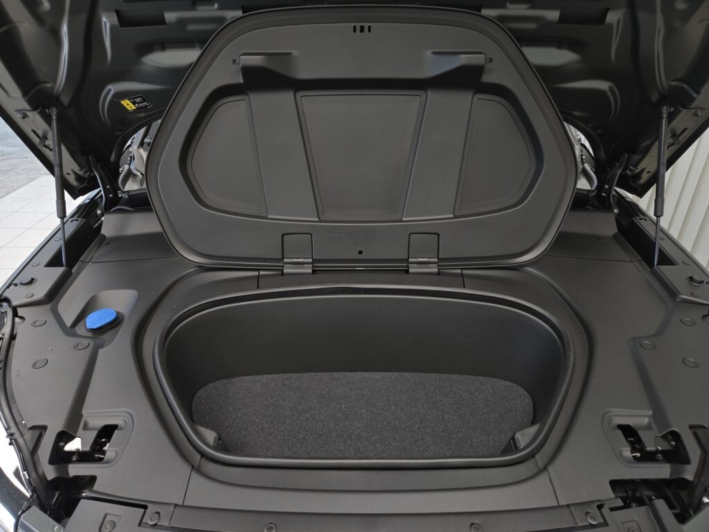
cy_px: 266
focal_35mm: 23
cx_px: 354
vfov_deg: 58.9
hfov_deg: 73.9
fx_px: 471
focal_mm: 5.4
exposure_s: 1/51
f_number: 1.8
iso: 125
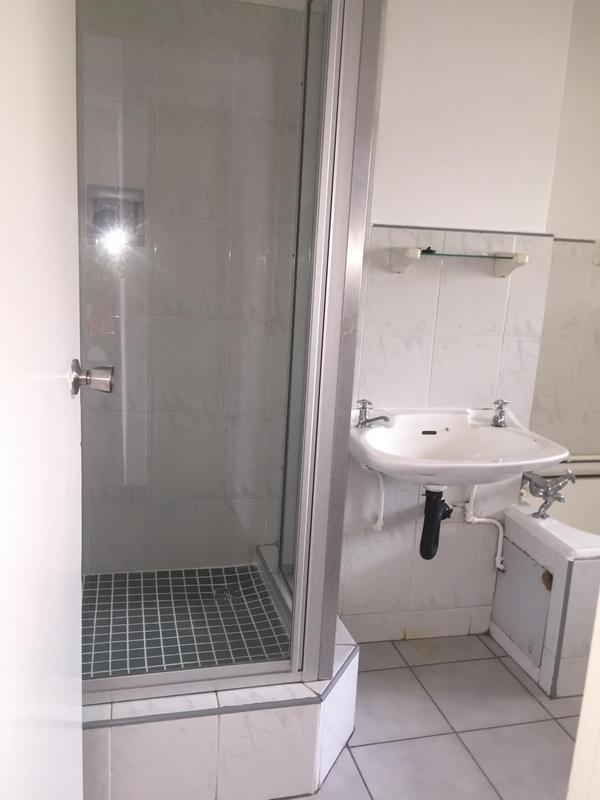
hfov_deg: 48.2
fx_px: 670
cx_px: 300
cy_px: 400
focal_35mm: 29
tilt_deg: -12.0
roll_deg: -2.9
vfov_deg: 61.7
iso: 64
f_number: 2.2
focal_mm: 4.15
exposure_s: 1/30
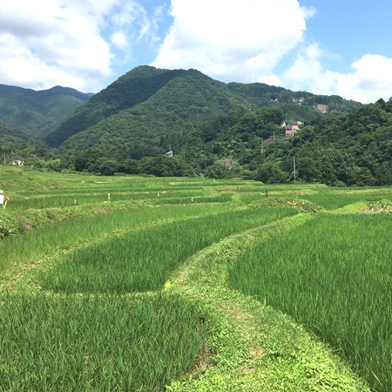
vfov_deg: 40.9
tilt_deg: -3.5
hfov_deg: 40.8
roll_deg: +3.1
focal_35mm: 41
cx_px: 223
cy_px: 217
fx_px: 525
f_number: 2.2
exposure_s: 1/1923
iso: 25
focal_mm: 4.15
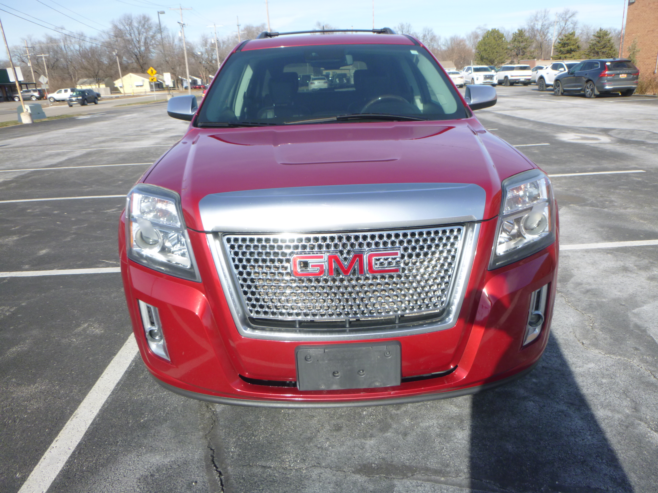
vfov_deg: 54.9
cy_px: 246
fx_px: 475
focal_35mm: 25
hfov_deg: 69.4
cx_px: 329
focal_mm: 4.5
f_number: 3.9
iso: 100
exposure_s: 1/400
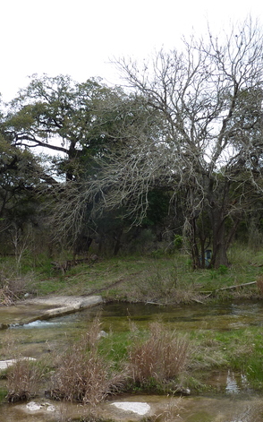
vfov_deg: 54.0
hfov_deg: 35.3
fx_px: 413
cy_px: 213
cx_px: 136
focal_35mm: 36
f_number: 4
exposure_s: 1/200
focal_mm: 4.1
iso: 80
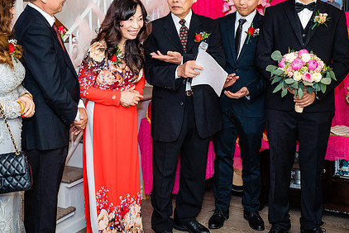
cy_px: 78
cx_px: 156
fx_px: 534
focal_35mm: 55
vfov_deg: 24.5
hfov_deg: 36.2
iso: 1250
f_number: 4
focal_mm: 38
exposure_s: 1/160
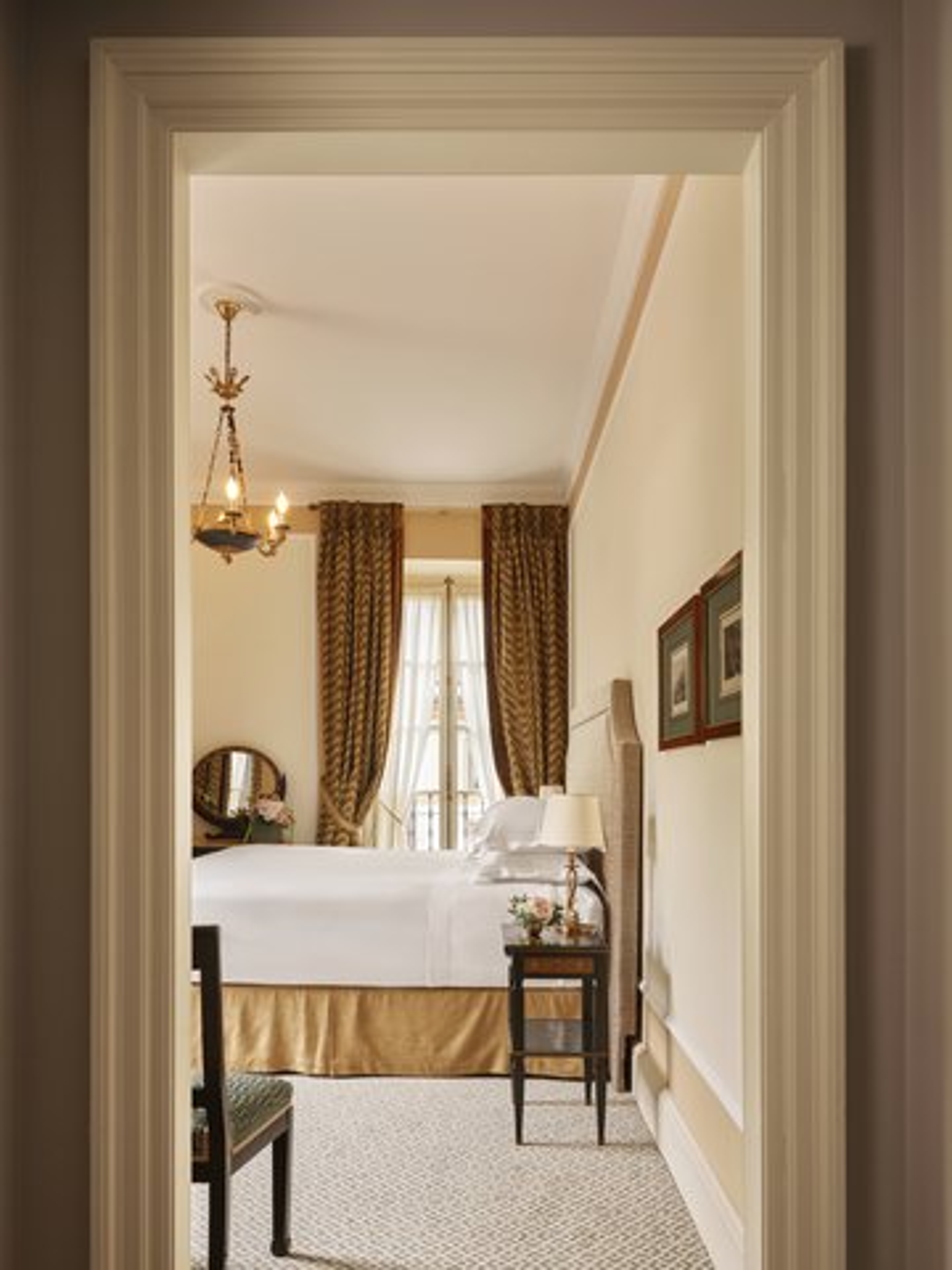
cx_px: 476
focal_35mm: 24
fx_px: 880
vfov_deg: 71.6
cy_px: 635
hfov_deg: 56.8
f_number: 16
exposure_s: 1.5
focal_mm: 30
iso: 400
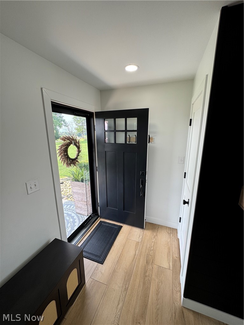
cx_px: 122
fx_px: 132
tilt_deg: -13.0
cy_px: 162
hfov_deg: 85.7
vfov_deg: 102.1
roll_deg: +0.5
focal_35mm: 14
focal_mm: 2.22
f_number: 2.2
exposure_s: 1/102
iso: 40
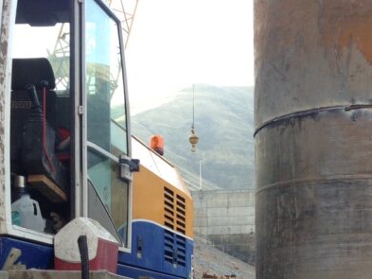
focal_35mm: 86
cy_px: 294
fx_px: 924
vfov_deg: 16.7
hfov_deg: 22.4
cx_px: 305
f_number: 2.4
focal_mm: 4.13
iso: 50
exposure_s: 1/207
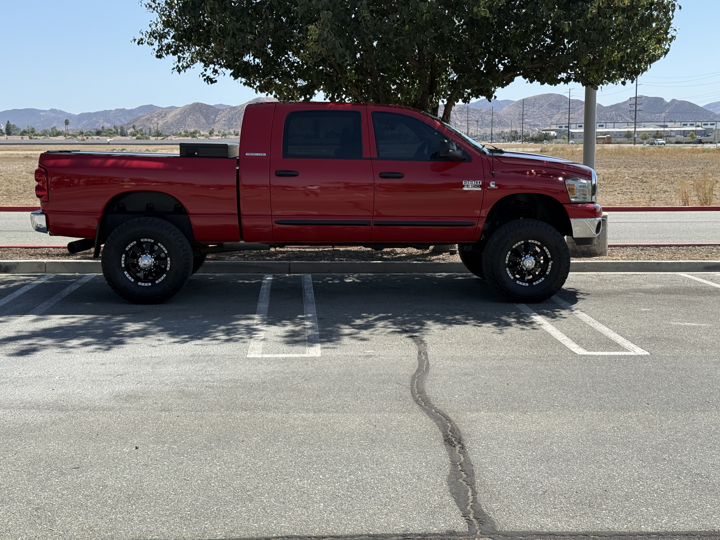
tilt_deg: -6.7
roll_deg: +1.2
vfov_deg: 30.3
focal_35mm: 48
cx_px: 360
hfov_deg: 39.7
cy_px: 270
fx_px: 998
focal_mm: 6.76
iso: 80
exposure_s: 1/3891
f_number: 1.78
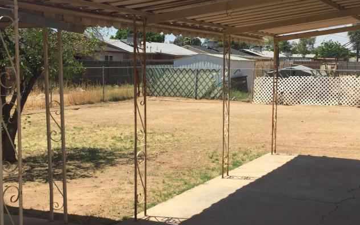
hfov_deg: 40.0
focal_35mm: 50
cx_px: 228
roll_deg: +0.2
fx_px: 490
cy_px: 105
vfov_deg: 25.8
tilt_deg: -5.0
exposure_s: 1/2198
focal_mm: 4.15
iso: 32
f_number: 2.2
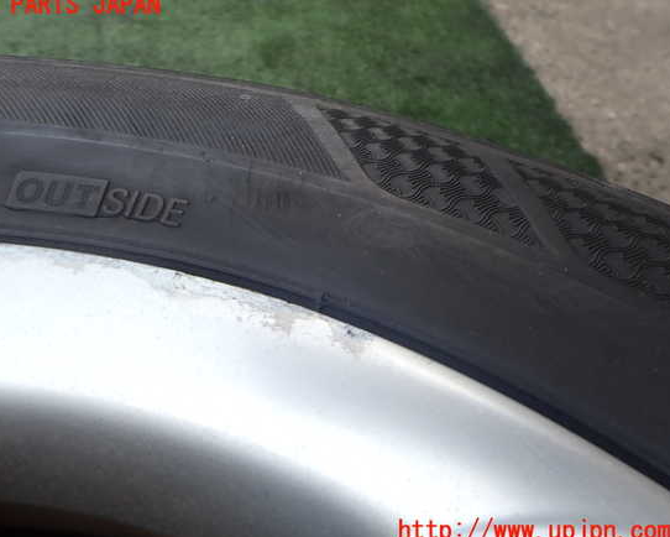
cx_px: 307
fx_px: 536
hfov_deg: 63.9
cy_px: 268
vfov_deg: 53.2
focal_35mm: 27
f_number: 2.8
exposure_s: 1/160
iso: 100
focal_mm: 4.5
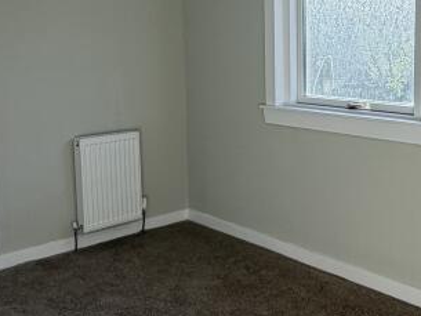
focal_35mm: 47
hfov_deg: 39.2
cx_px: 323
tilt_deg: -4.0
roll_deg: -0.2
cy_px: 99
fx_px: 572
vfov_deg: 30.6
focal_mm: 2.22
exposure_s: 1/273
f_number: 2.2
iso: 50
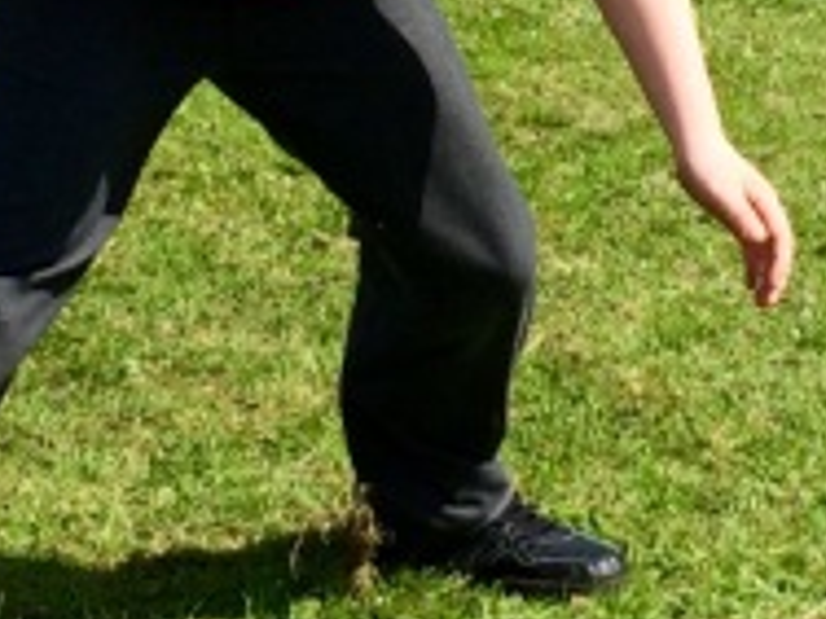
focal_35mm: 158
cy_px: 18
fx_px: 3770
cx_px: 431
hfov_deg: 12.5
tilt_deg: -10.5
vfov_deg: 9.3
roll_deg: -0.3
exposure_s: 1/1642
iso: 32
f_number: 2.2
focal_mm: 4.15
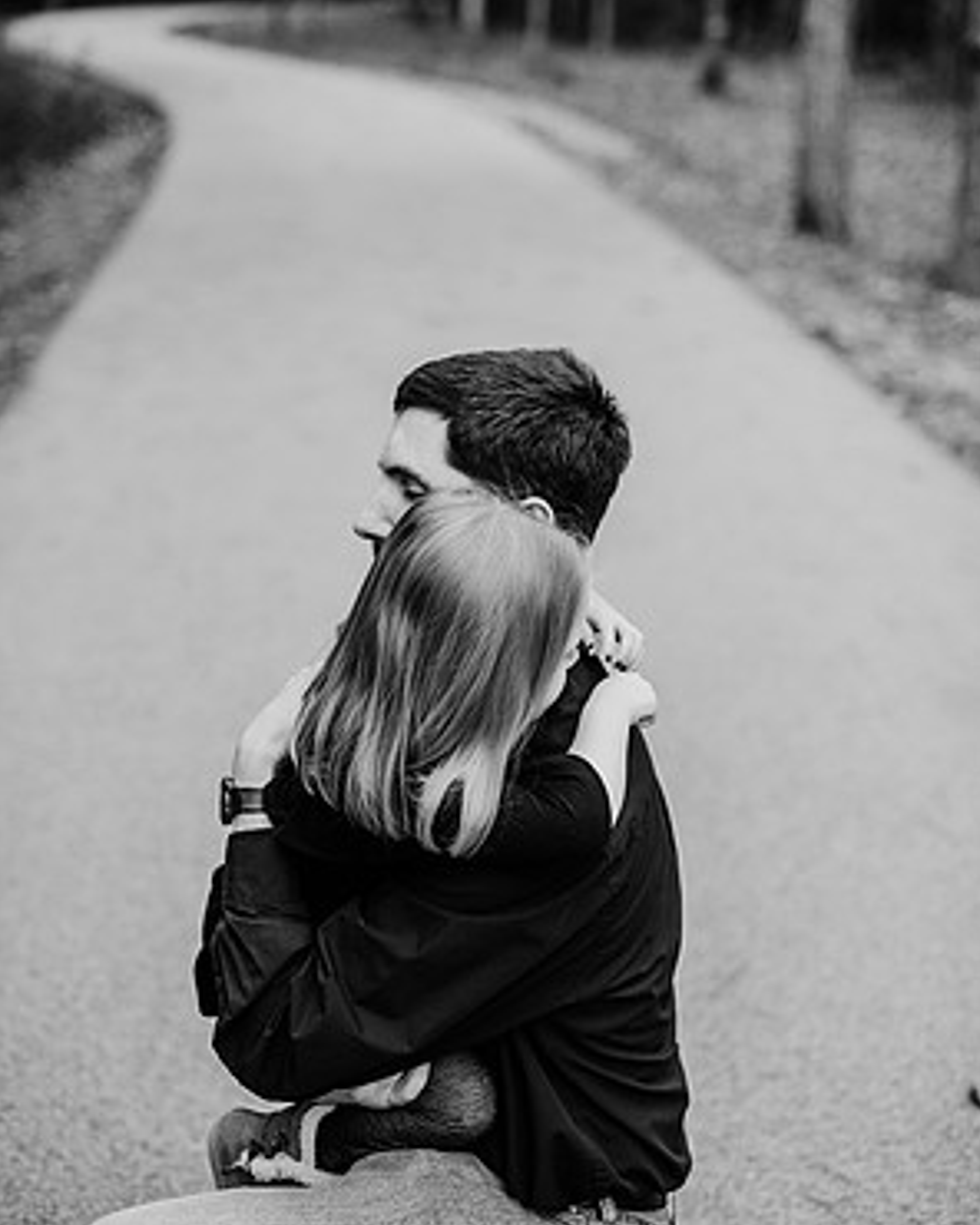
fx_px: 2067
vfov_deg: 33.0
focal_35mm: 57
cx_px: 490
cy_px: 612
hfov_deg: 26.7
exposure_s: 1/800
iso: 320
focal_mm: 50
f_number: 2.2
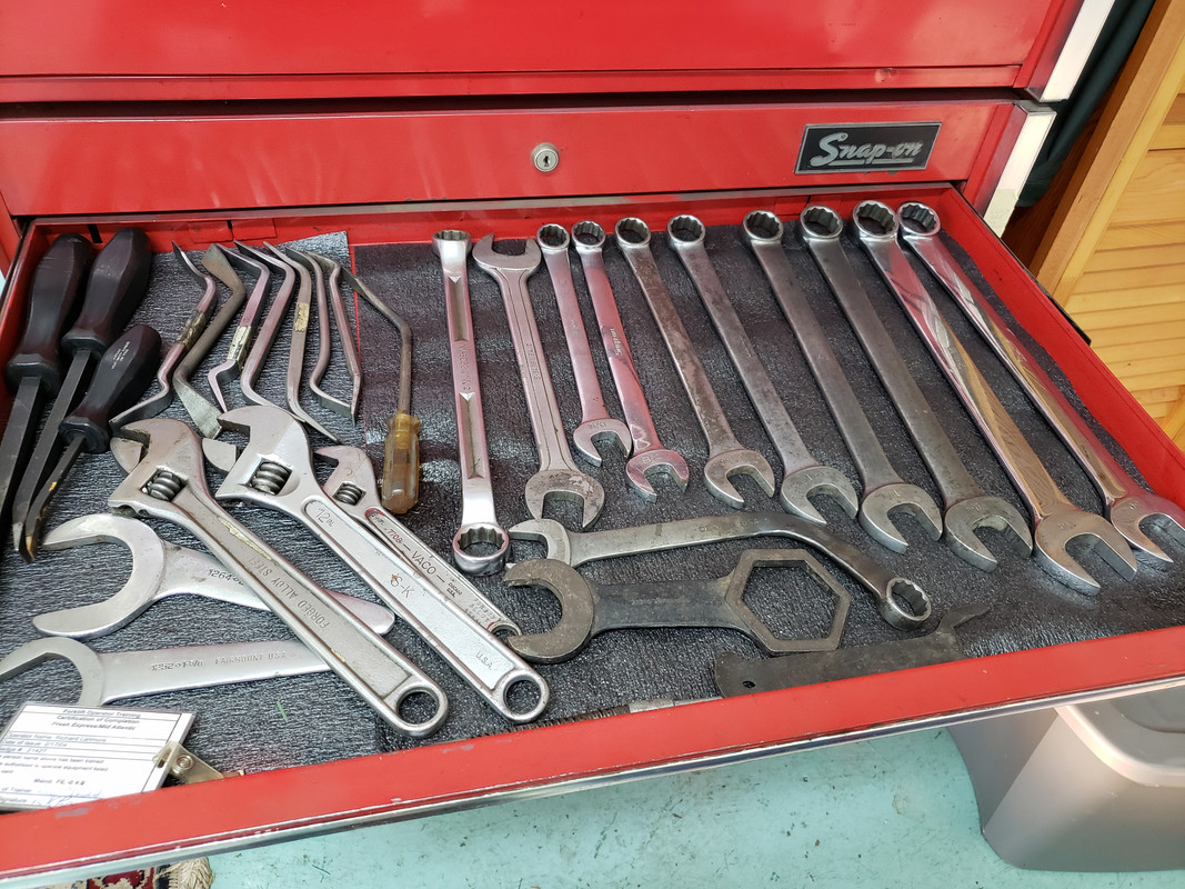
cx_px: 592
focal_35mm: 26
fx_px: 890
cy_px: 444
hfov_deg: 67.3
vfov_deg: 53.1
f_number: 1.5
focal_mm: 4.3
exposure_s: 1/40
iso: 250
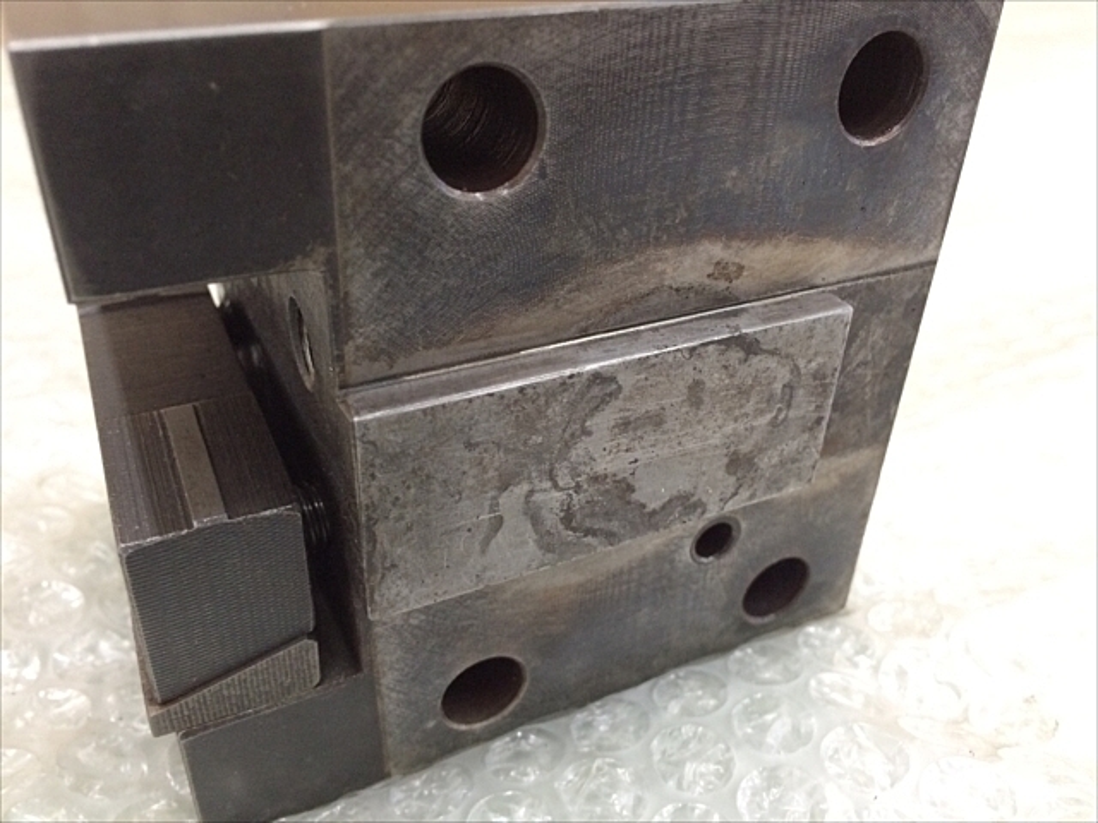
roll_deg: -0.4
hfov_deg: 61.7
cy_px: 412
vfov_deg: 48.2
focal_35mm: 29
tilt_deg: -33.2
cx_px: 549
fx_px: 920
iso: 125
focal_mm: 4.15
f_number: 2.2
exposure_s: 1/30
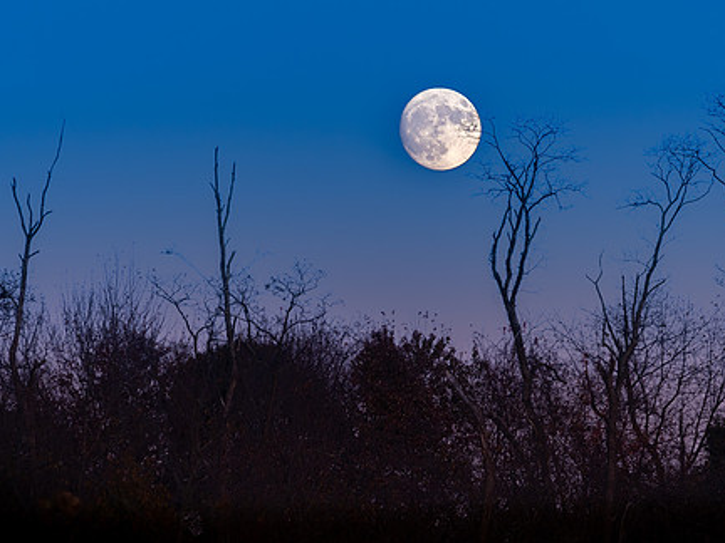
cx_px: 406
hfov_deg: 4.3
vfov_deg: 3.2
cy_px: 302
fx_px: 9634
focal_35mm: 460
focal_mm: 280
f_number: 11
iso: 200
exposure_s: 1/30
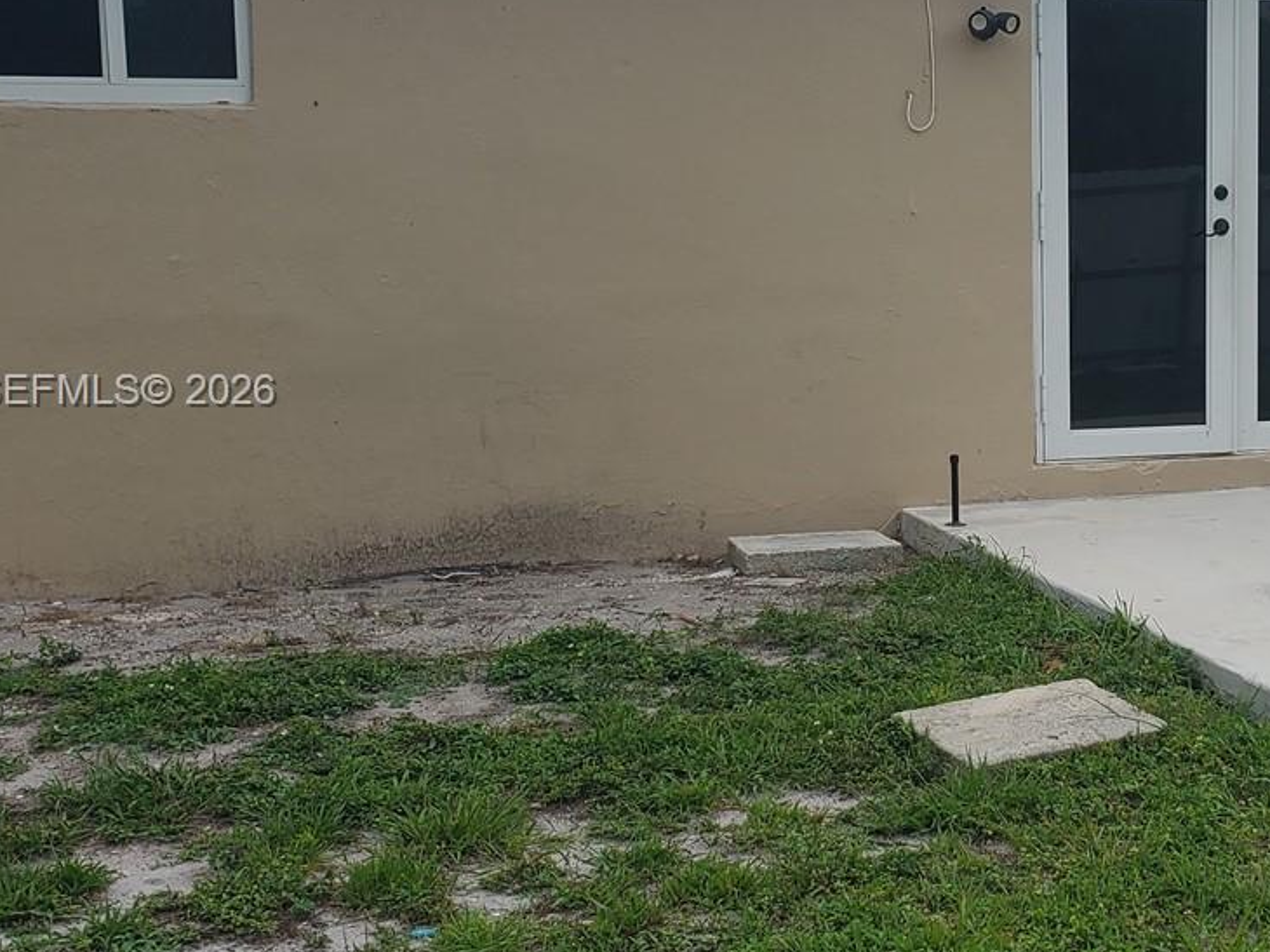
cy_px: 393
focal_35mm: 57
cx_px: 1126
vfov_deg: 25.6
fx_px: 2091
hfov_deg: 32.3
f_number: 2.4
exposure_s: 1/612
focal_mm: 4.3
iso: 50
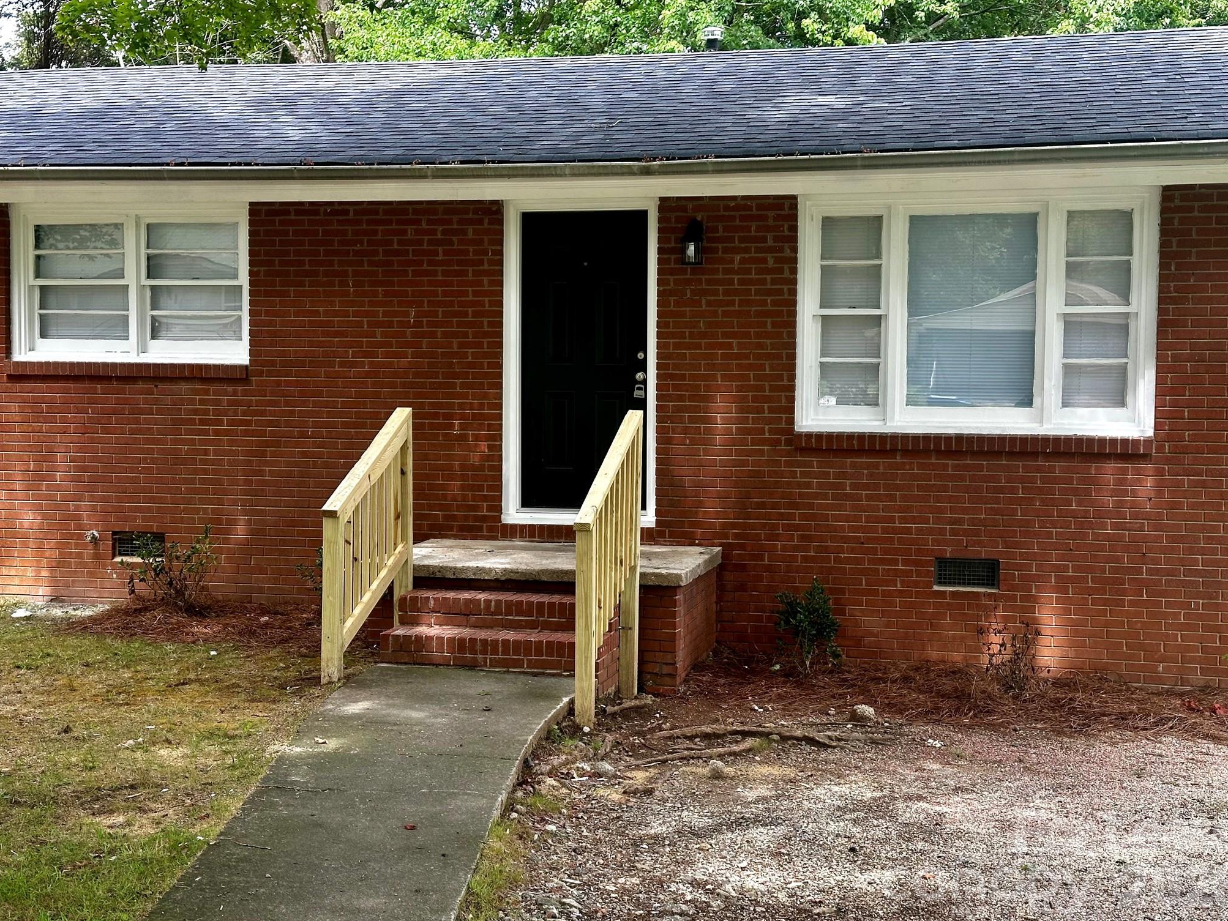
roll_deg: -0.2
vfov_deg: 29.7
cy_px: 460
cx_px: 624
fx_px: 1738
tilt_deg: -2.6
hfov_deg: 38.9
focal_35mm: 49
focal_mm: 6.86
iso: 64
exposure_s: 1/311
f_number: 1.78
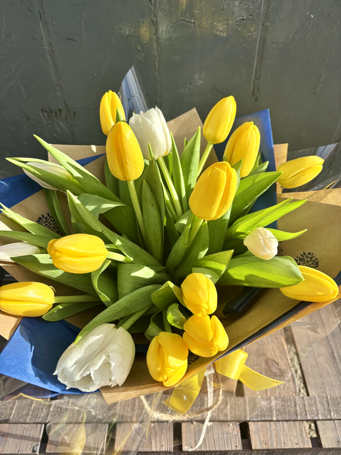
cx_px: 170
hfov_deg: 53.1
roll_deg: +2.1
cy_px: 228
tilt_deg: -44.4
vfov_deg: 67.3
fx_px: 341
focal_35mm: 26
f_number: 1.6
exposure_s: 1/1233
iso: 50
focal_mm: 5.96
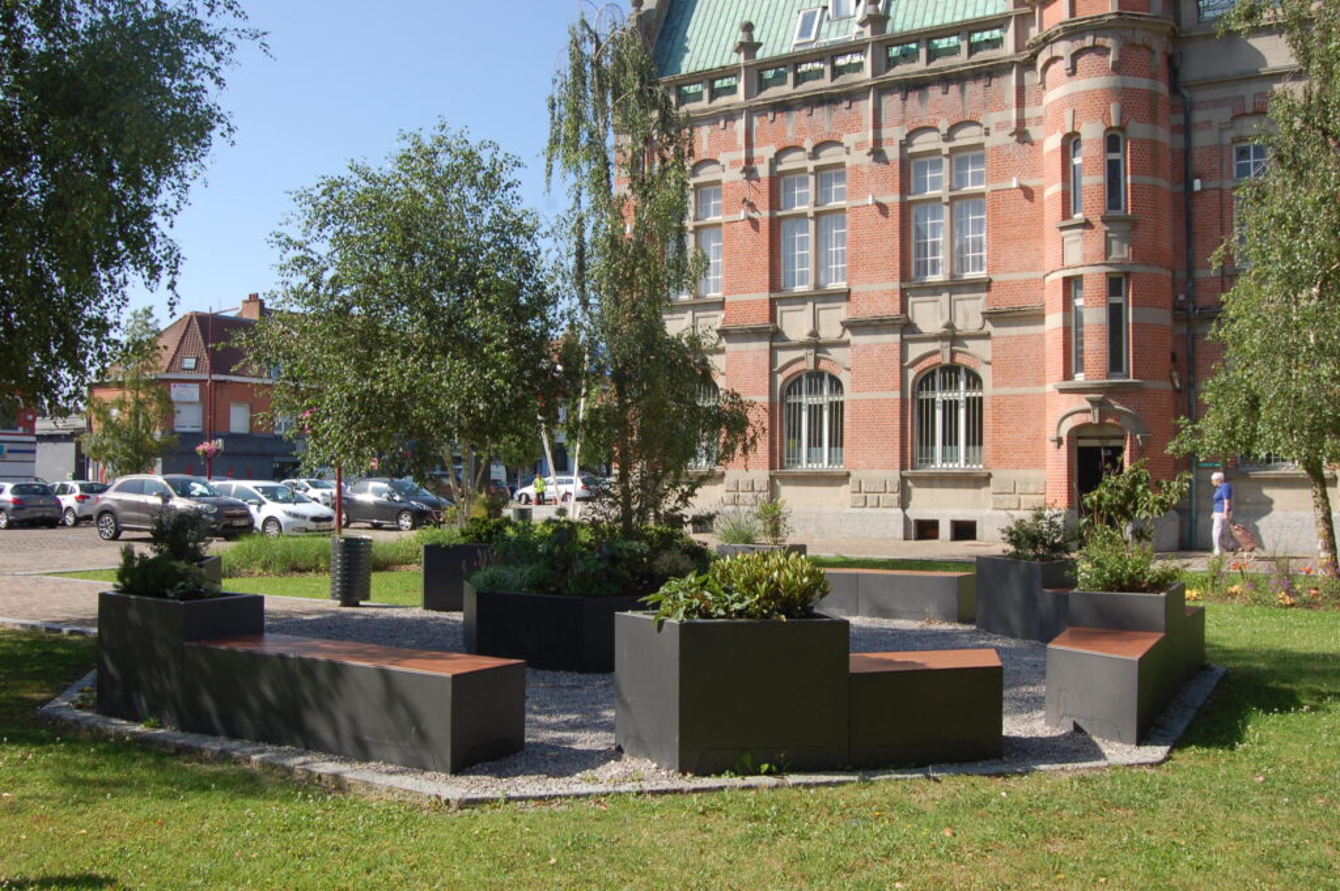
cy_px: 446
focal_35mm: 33
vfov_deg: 39.9
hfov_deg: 57.3
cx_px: 670
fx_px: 1227
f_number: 8
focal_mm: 22
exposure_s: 1/250
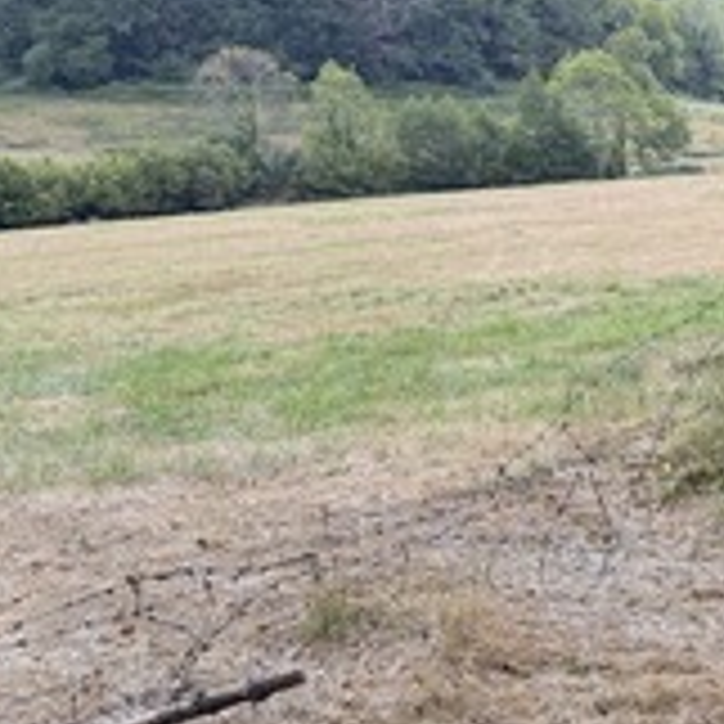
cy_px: 313
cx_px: 850
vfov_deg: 26.1
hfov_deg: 23.9
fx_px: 1562
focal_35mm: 66
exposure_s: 1/1018
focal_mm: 6.76
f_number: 1.78
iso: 100
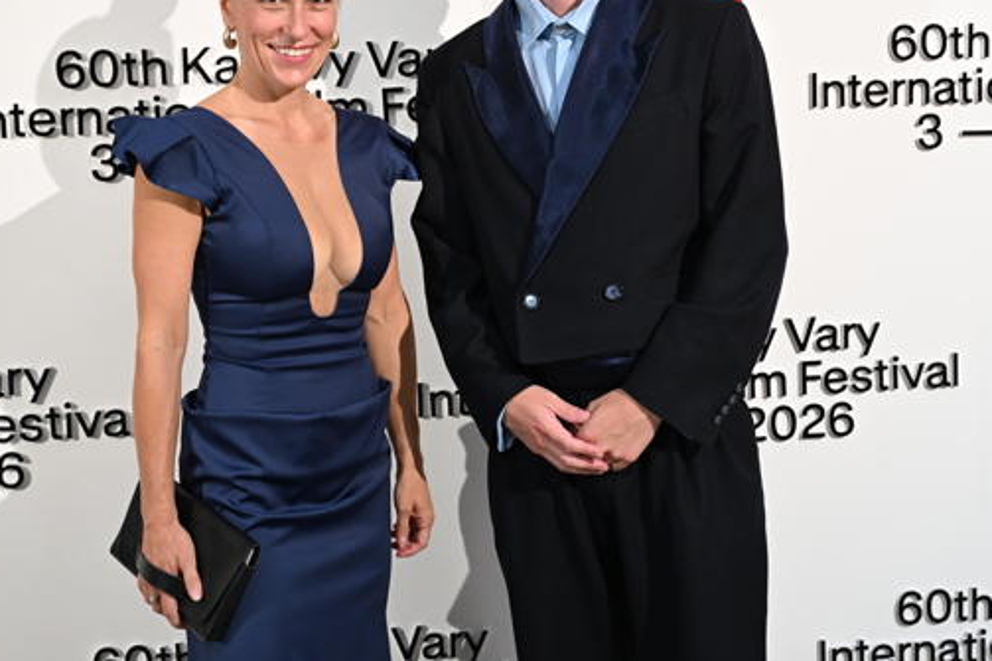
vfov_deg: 22.9
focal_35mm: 59
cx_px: 562
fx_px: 1625
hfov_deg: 33.9
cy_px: 211
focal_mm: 43
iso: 2500
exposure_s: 1/250
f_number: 4
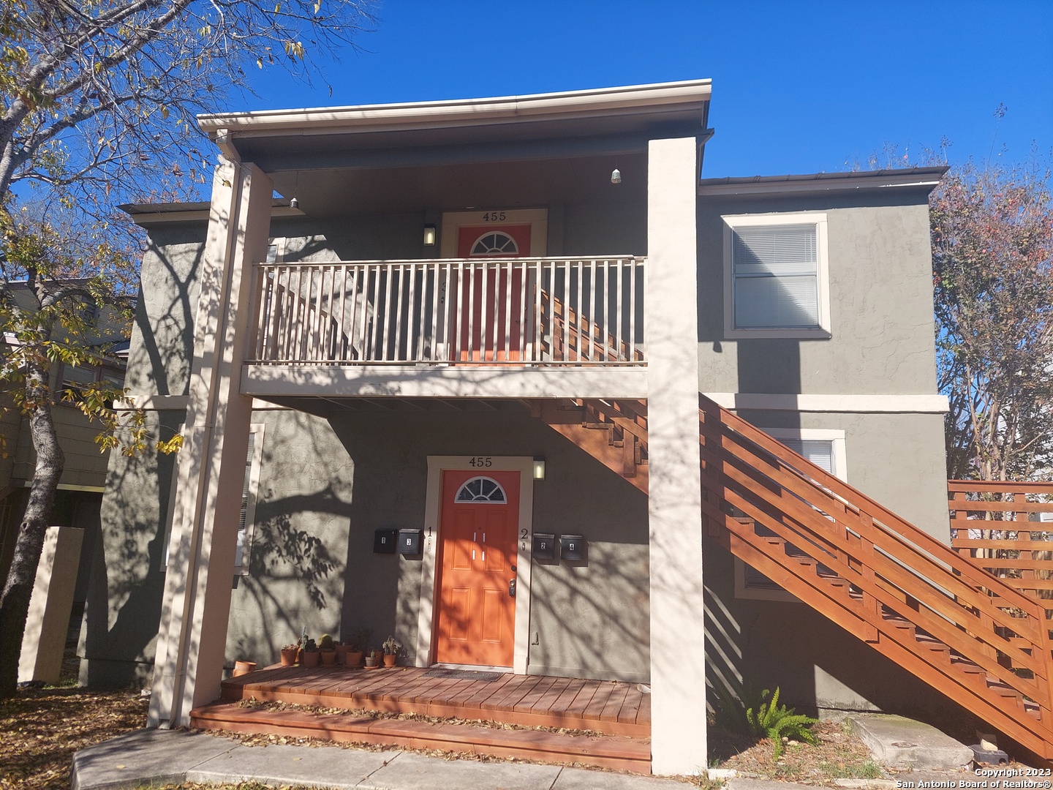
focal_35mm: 24
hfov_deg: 71.6
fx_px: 730
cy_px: 395
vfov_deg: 56.8
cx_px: 526
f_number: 1.8
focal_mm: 5.23
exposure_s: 1/1317
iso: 40
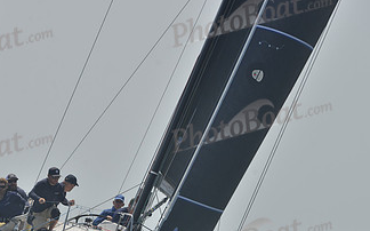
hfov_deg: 4.8
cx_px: 113
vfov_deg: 3.0
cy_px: 198
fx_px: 4414
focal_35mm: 438
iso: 280
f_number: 8
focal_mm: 240
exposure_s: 1/1250
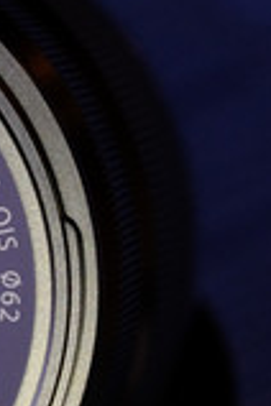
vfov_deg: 3.8
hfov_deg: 2.5
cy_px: 659
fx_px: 6153
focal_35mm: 545
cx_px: -231
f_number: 5.6
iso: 800
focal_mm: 90
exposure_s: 1/20
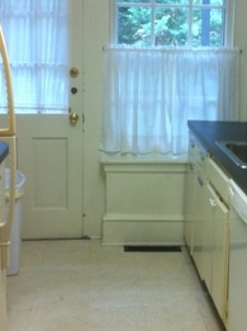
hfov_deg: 21.8
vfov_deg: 28.9
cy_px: 129
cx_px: 155
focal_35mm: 67
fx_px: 639
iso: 100
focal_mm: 3.85
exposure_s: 1/17
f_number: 2.8
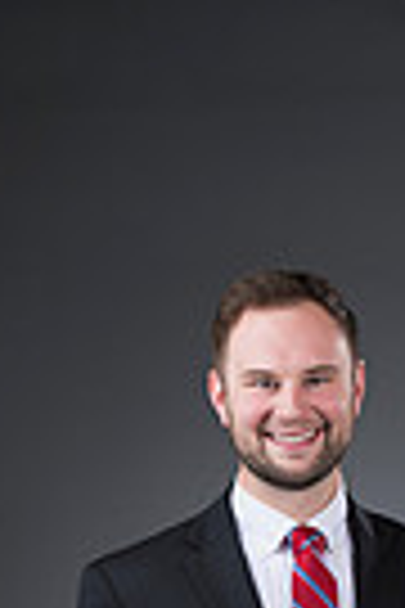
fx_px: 4488
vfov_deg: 7.6
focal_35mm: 266
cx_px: 284
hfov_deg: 5.2
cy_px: 973
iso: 160
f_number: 5.6
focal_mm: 80
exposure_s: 1/250
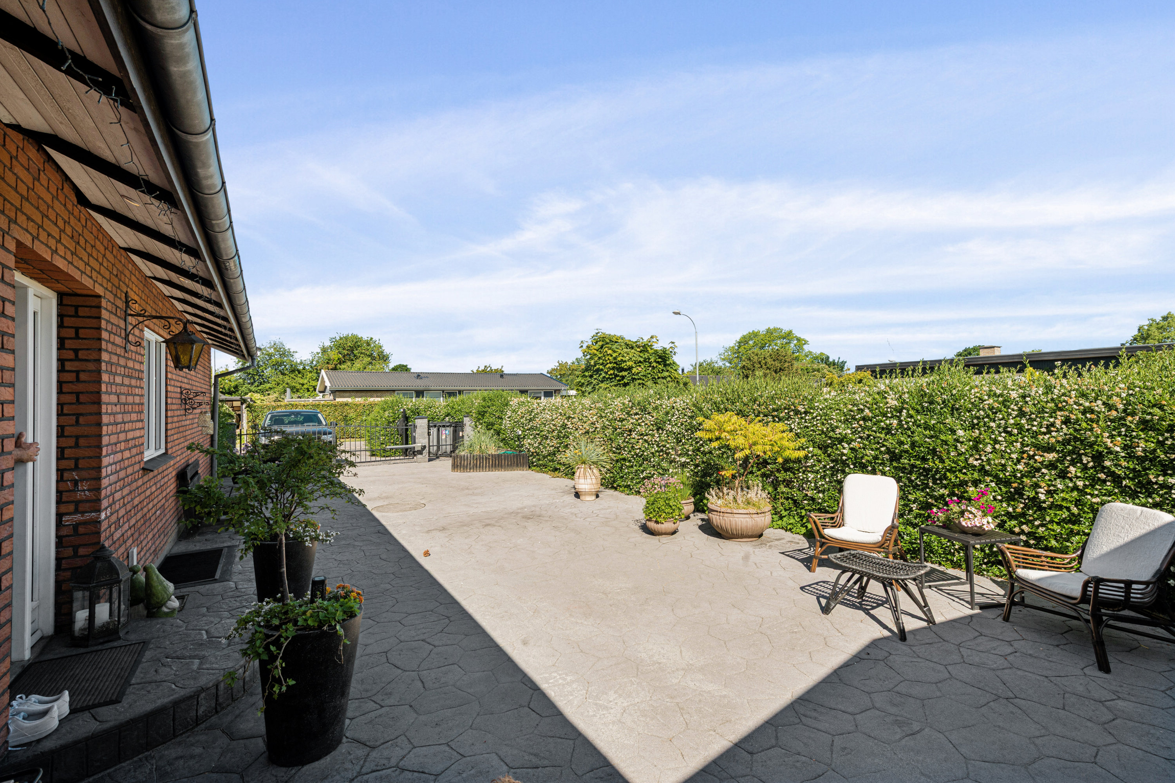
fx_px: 522
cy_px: 392
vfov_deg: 73.7
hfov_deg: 96.7
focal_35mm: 16
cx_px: 588
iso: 200
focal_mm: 16
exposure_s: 1/160
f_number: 10
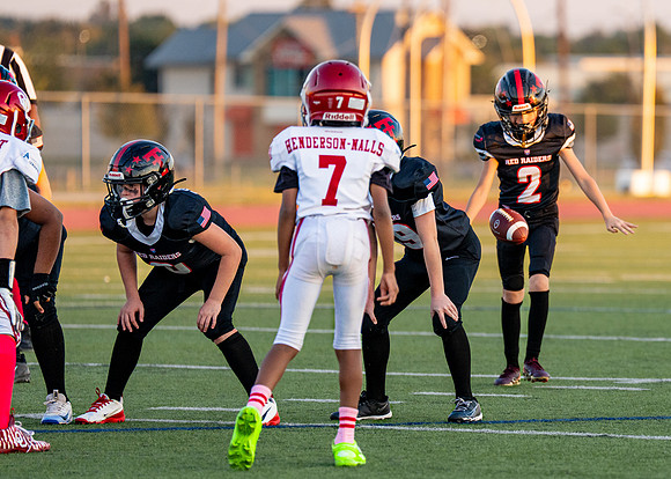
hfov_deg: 5.2
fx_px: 7350
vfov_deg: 3.7
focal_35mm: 386
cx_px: 562
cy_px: 227
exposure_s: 1/1250
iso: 800
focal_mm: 200
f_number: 2.8
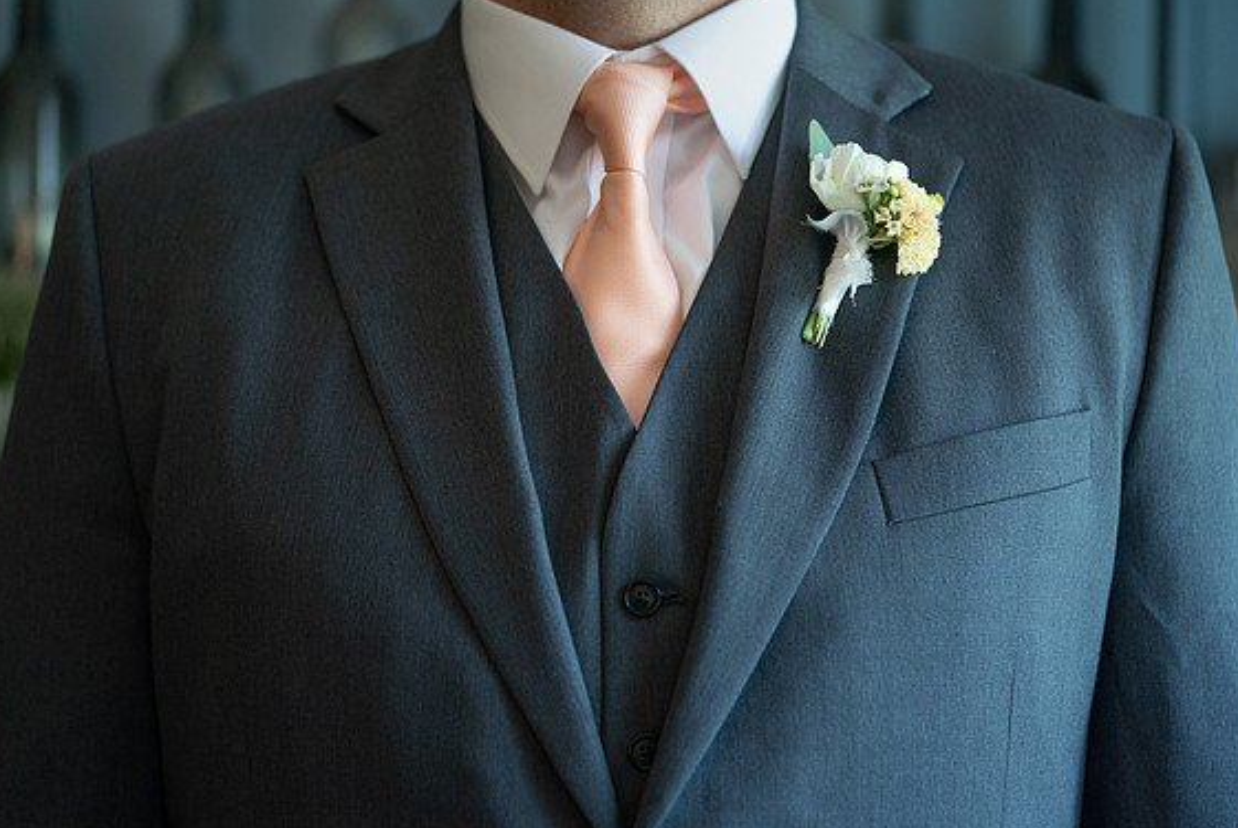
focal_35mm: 93
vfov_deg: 14.7
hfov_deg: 21.9
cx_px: 631
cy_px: 414
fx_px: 3201
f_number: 2.8
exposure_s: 1/200
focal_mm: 90
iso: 400
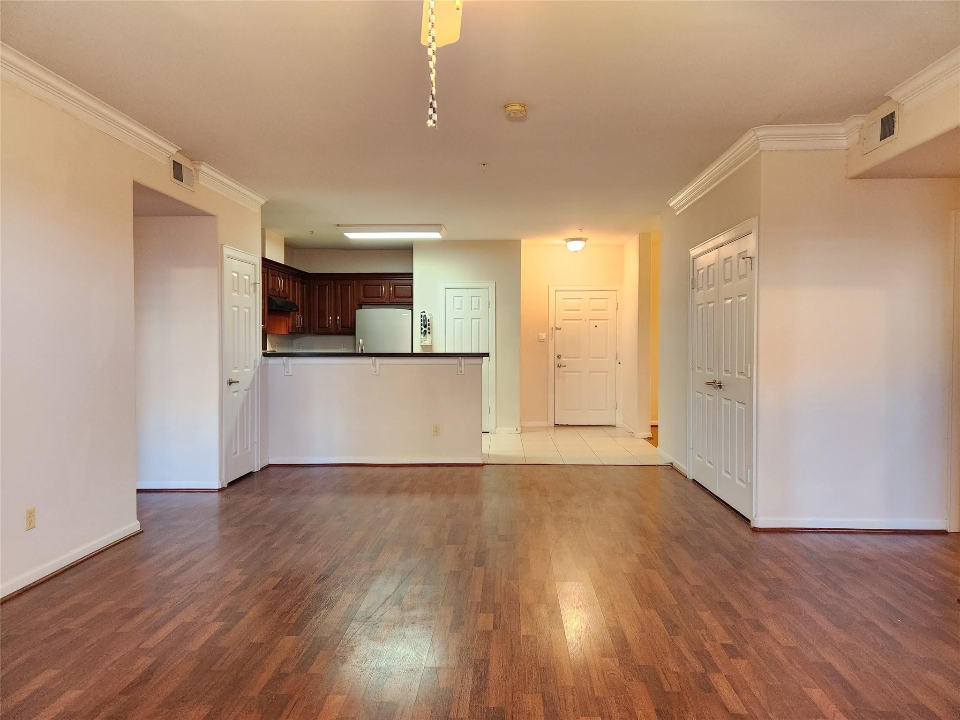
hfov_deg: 73.9
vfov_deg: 58.9
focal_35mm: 23
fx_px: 638
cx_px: 480
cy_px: 360
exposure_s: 1/120
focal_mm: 5.4
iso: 1000
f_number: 1.8
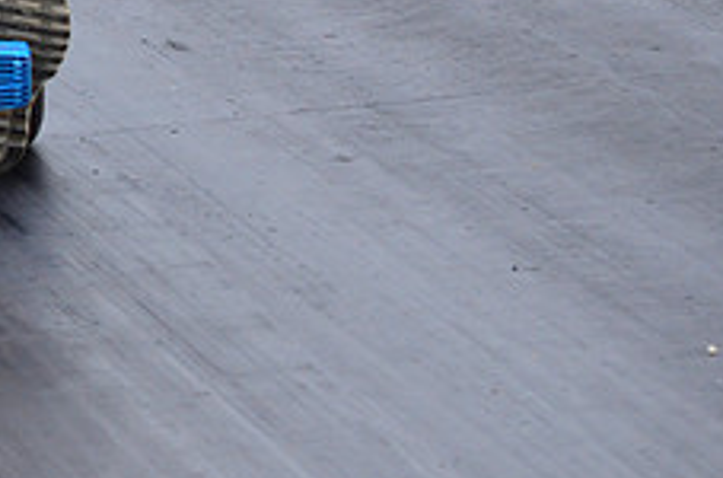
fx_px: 9213
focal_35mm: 460
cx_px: -175
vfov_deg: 3.0
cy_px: -92
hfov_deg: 4.5
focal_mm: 120
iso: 1000
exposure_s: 1/800
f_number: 7.1
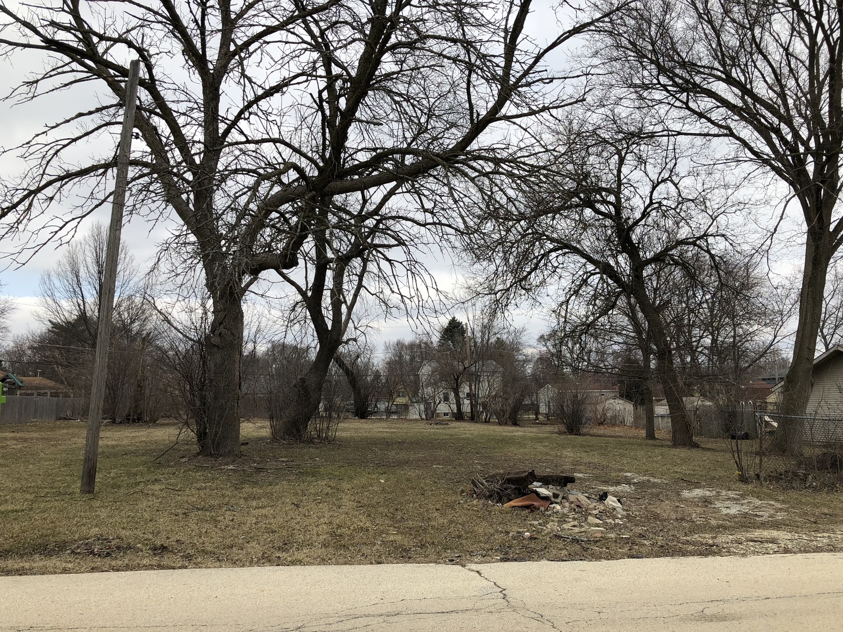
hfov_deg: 63.4
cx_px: 422
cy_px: 316
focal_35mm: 28
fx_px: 682
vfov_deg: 49.7
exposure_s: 1/1350
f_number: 1.8
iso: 20
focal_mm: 3.99
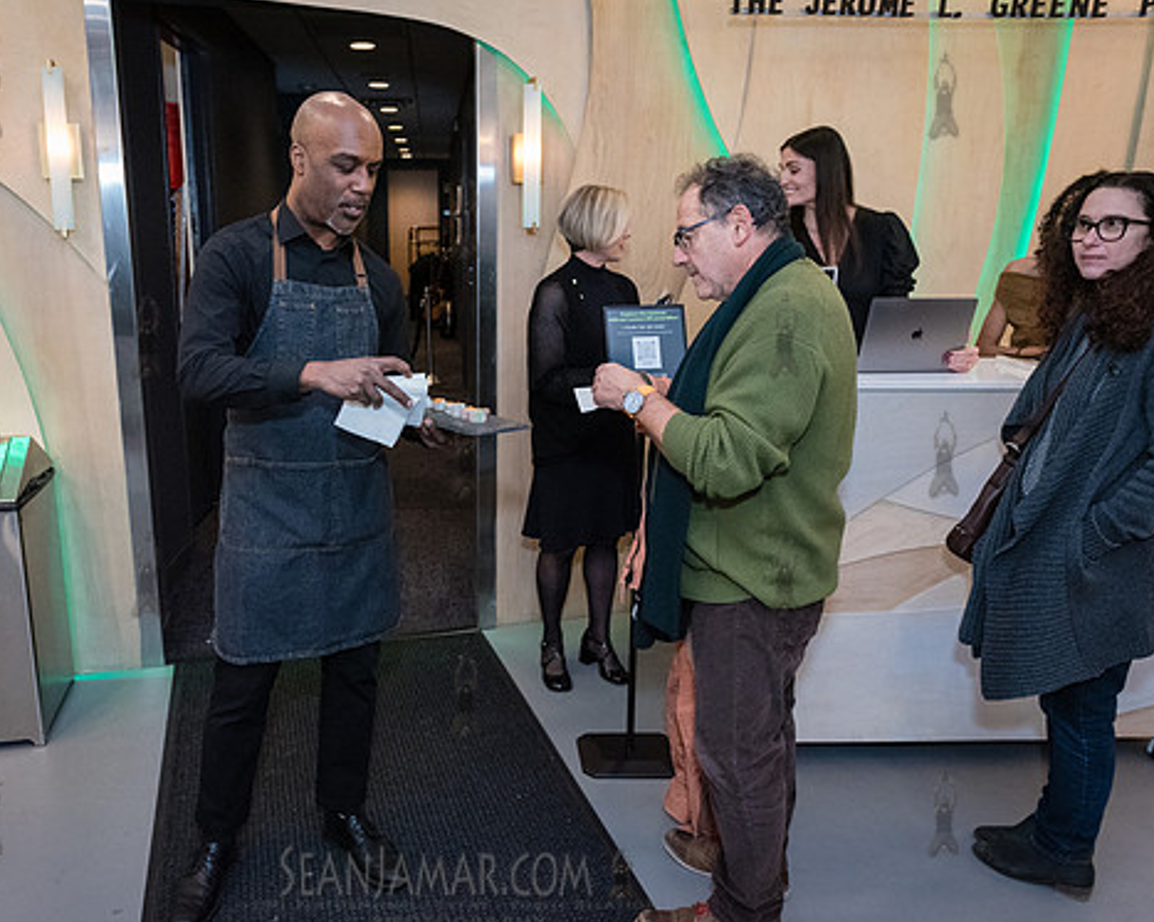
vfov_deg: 51.5
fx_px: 956
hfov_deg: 61.7
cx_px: 465
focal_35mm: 28
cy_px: 454
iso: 6400
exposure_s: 1/200
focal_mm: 24
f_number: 4
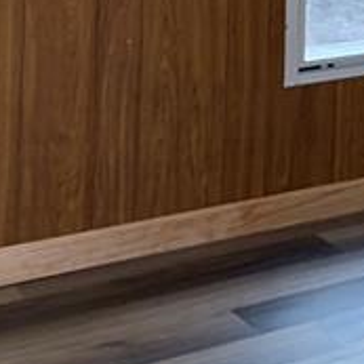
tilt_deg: +0.2
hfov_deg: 10.6
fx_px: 1618
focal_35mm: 136
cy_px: -316
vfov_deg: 11.7
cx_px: 934
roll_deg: -0.9
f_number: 1.8
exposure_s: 1/60
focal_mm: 4.25
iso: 50
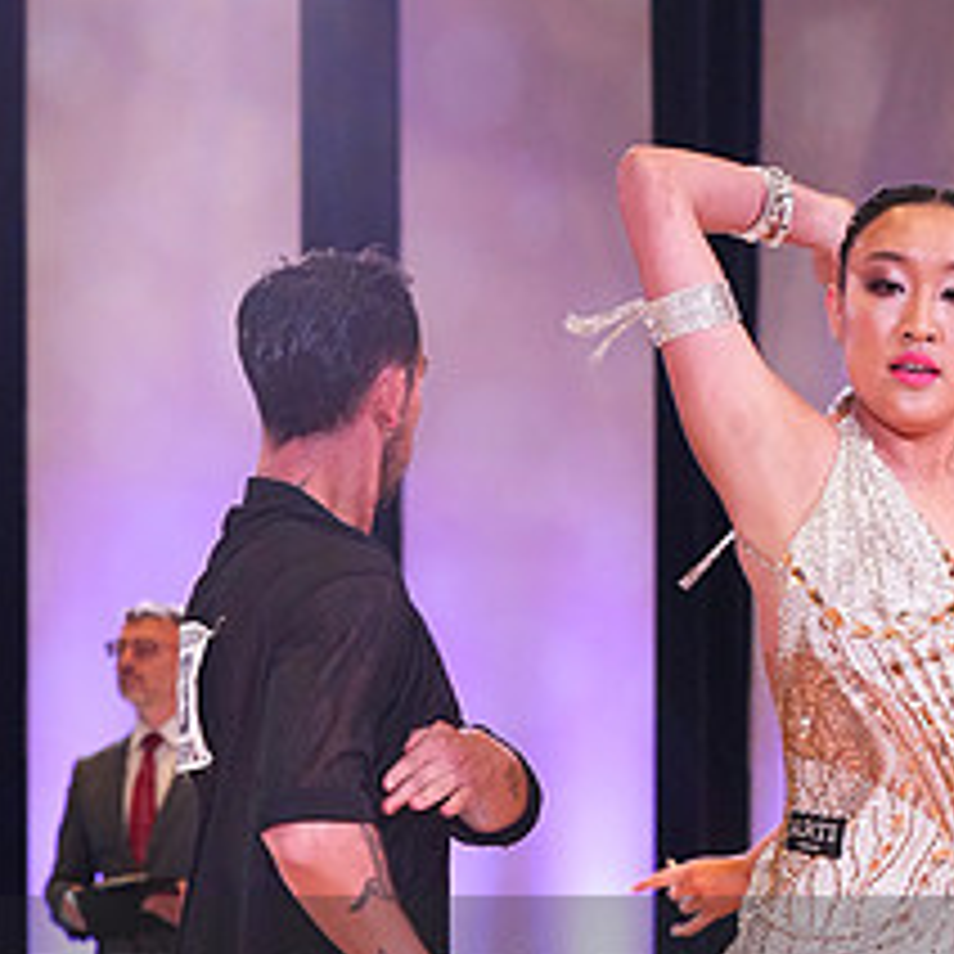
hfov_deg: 7.5
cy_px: 1048
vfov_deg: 7.5
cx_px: 538
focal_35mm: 233
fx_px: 7265
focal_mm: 100
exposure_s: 1/320
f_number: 6.3
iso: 5000
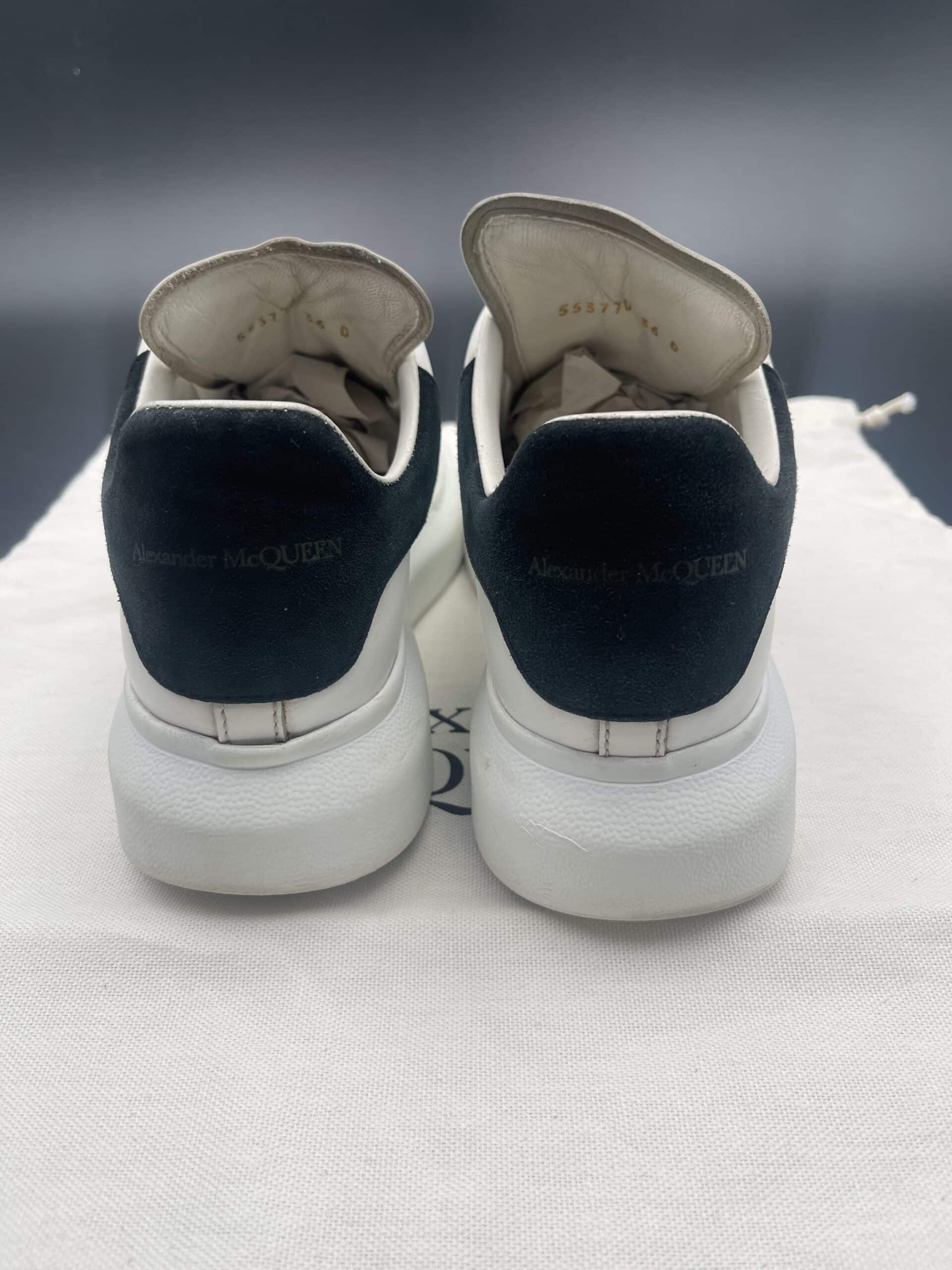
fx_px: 953
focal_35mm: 26
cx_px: 476
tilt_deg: -33.6
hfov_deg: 53.1
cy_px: 635
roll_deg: +3.2
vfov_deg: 67.3
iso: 32
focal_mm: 5.1
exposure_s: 1/611
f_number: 1.6
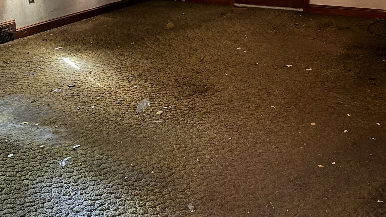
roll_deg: +1.8
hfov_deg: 49.3
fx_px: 420
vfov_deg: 28.3
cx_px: 215
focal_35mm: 41
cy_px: 37
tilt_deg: -15.7
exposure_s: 1/9
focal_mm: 6.76
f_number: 1.78
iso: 2500
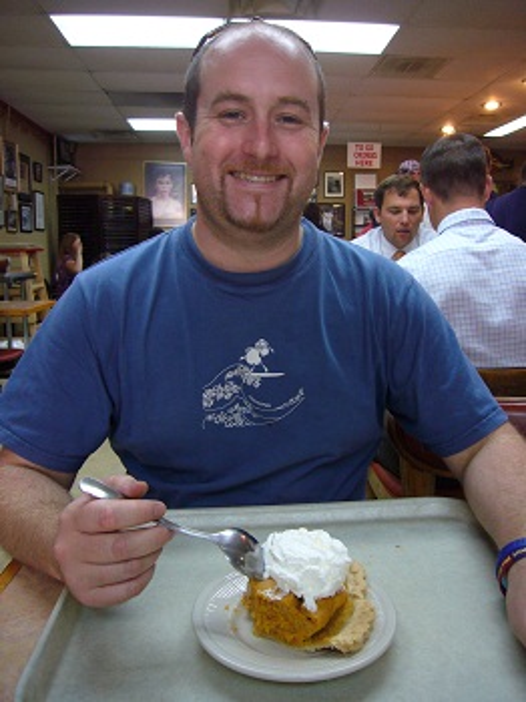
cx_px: 263
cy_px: 351
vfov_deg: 61.7
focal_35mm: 29
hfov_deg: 48.2
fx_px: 588
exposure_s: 1/15
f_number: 2.8
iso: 125
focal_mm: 4.7
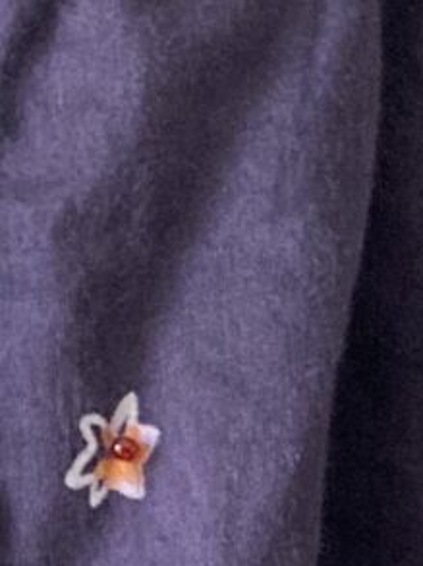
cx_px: 464
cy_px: 1016
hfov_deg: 7.5
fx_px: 3200
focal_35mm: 196
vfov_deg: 9.6
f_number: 1.8
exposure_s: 1/32
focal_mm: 3.99
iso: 400
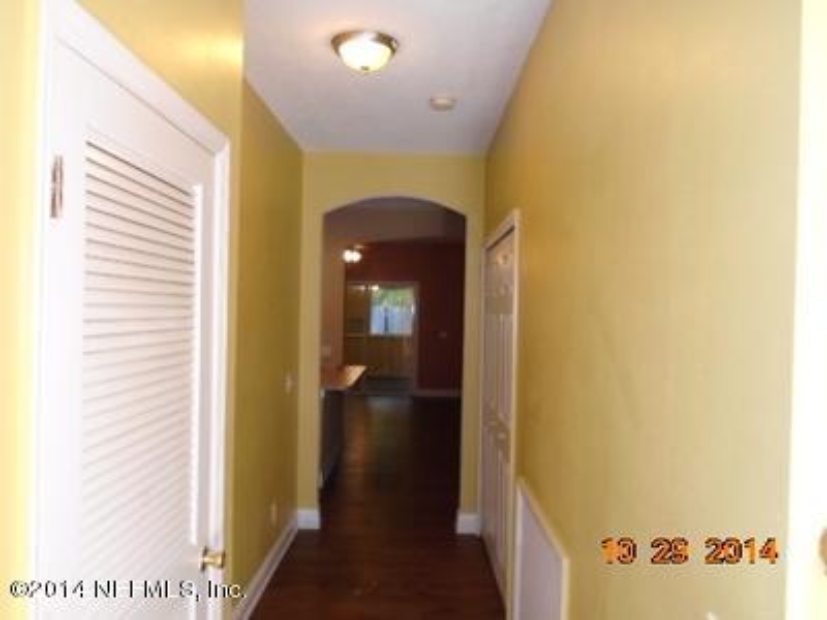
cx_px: 414
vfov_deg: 53.1
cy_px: 310
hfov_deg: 67.3
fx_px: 621
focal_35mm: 26
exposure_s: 1/60
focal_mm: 4.6
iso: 320
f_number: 3.2
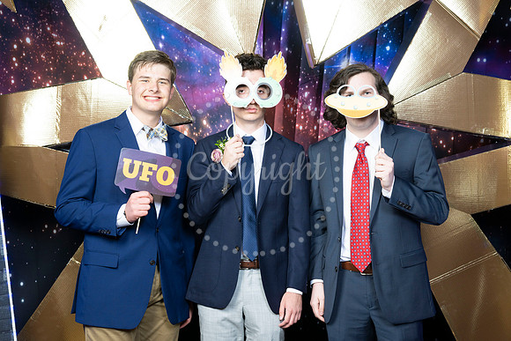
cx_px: 256
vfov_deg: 27.5
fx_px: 696
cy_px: 170
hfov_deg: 40.3
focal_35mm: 49
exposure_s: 1/160
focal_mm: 49
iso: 320
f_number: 9
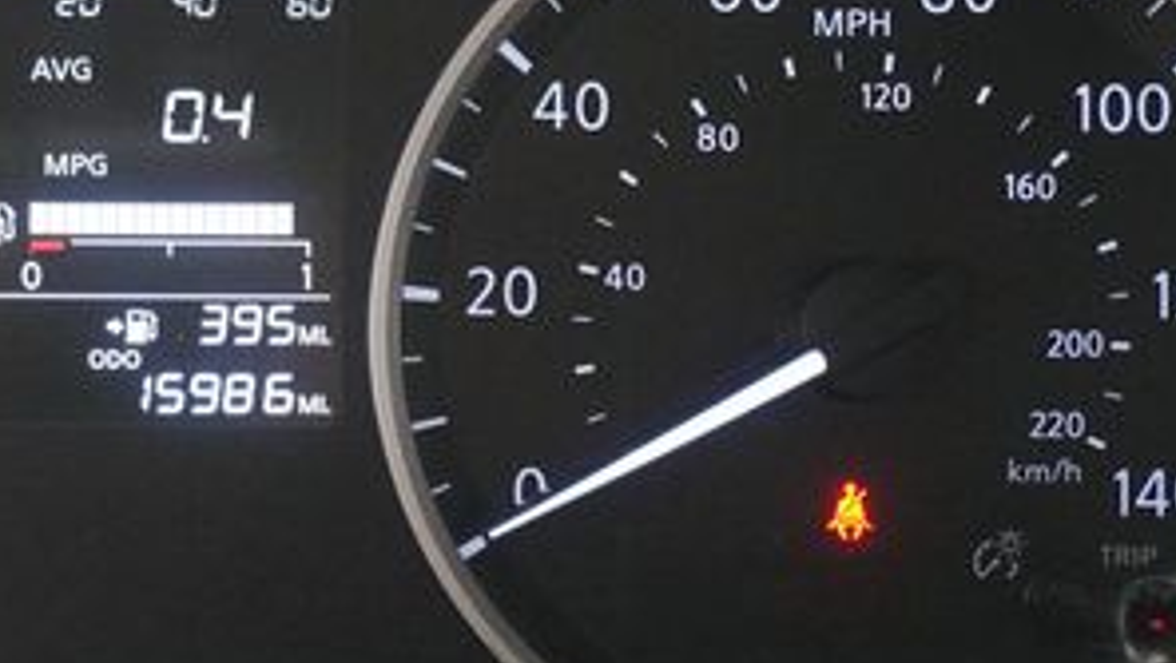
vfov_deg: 10.9
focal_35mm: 111
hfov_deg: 19.0
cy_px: 288
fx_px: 3464
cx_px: 139
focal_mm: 33
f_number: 5
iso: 10000
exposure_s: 1/160
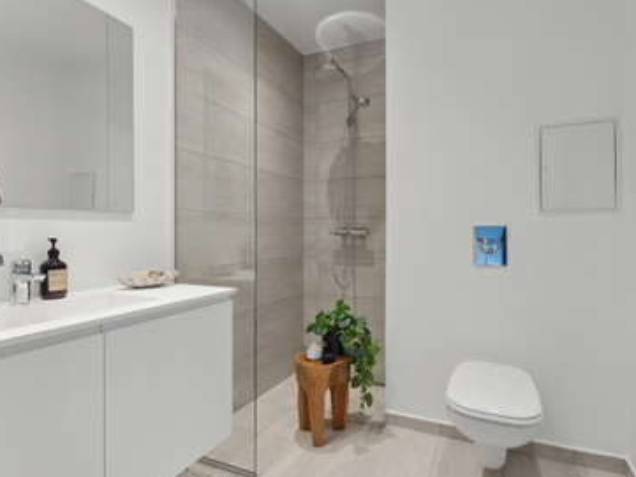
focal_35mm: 19
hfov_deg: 83.4
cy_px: 243
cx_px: 360
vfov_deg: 67.9
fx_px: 354
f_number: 8
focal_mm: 11.5
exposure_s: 1/8
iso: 200
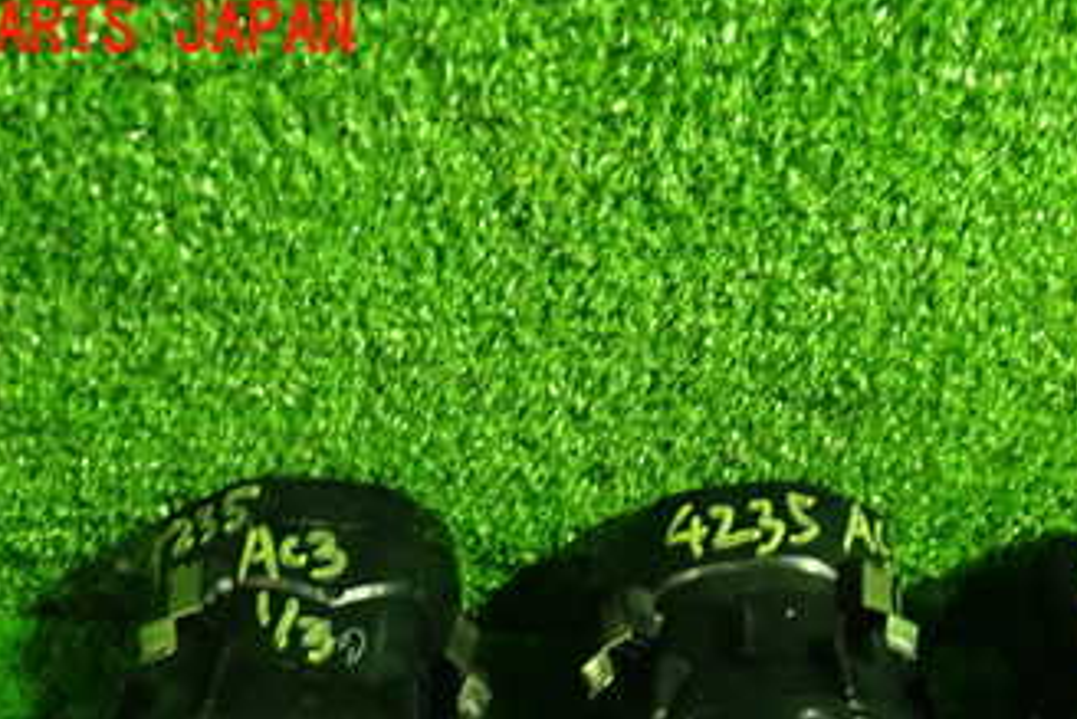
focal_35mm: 57
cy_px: 729
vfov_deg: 22.8
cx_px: 742
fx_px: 1706
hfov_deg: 34.6
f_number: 2.3
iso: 500
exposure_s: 1/30
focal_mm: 5.4
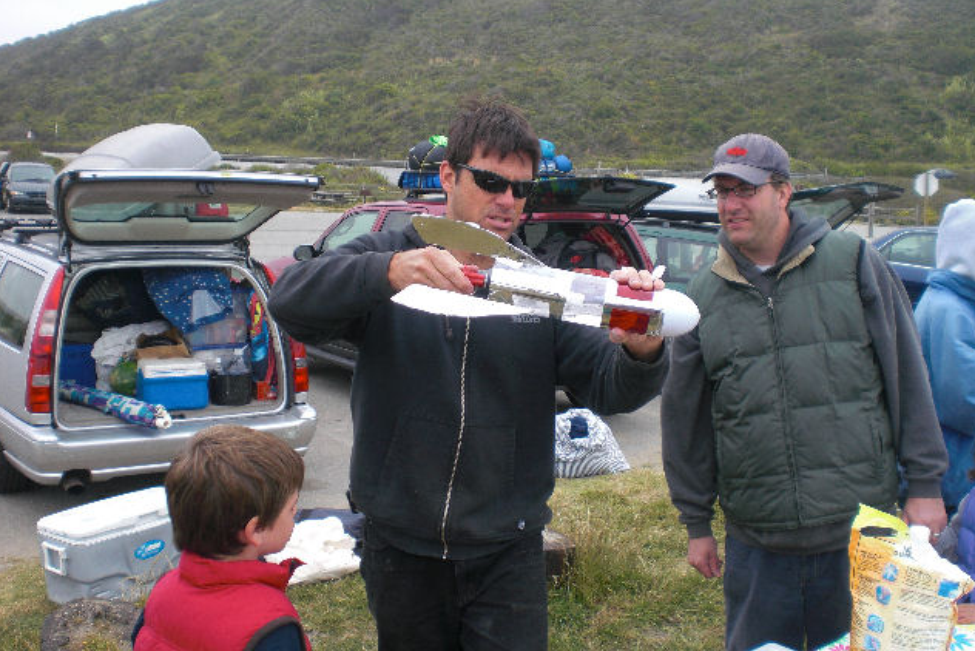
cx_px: 489
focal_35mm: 40
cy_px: 305
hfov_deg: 48.4
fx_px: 1084
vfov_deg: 33.4
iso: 64
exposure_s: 1/500
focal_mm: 6.3
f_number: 3.1
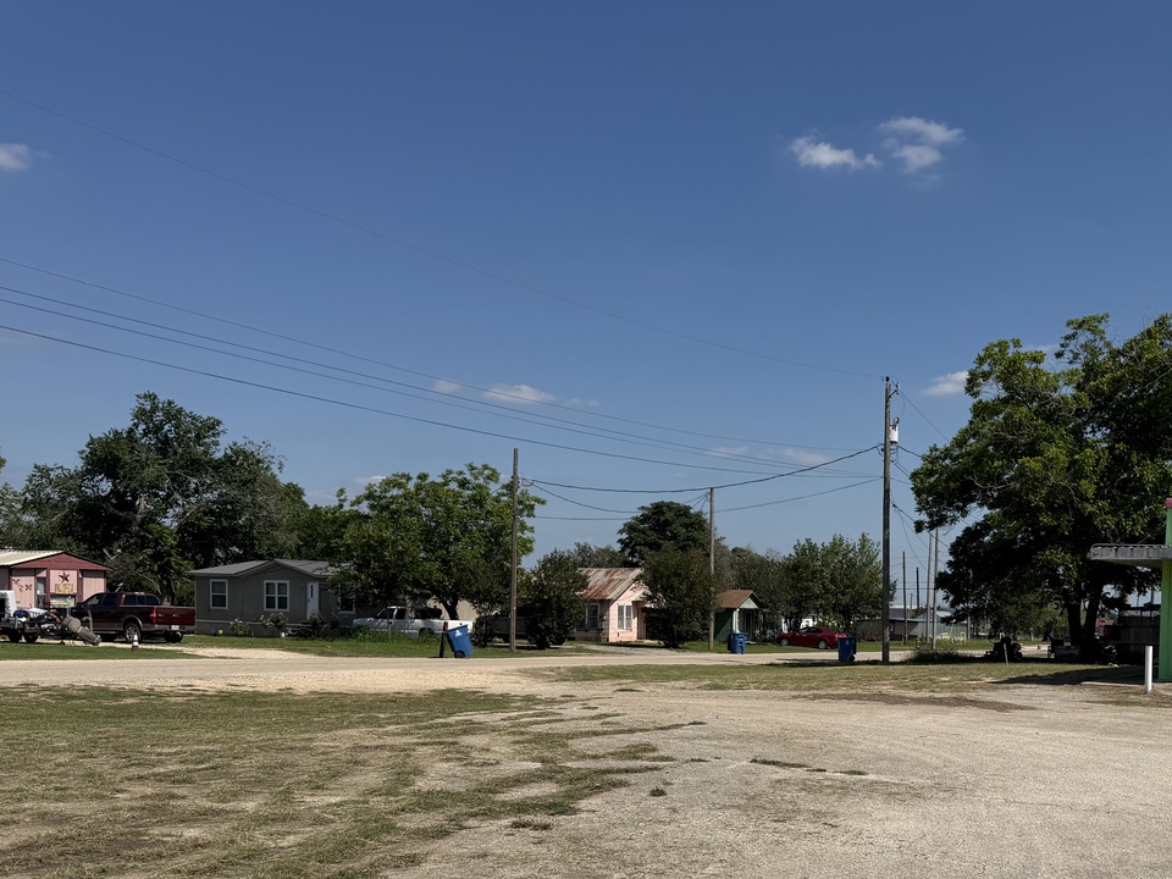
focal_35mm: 36
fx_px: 1219
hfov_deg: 50.7
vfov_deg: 38.8
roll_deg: -1.0
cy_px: 638
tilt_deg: -2.9
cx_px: 752
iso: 80
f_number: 1.78
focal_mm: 6.76
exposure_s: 1/9091
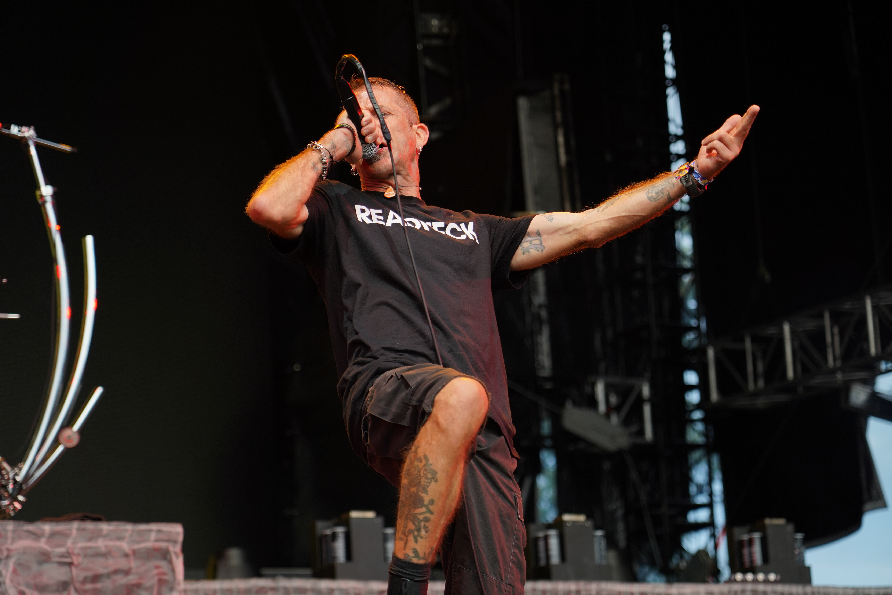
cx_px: 446
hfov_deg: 19.5
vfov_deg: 13.0
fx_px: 2601
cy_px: 298
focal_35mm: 105
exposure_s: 1/125
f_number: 4
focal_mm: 105
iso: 200
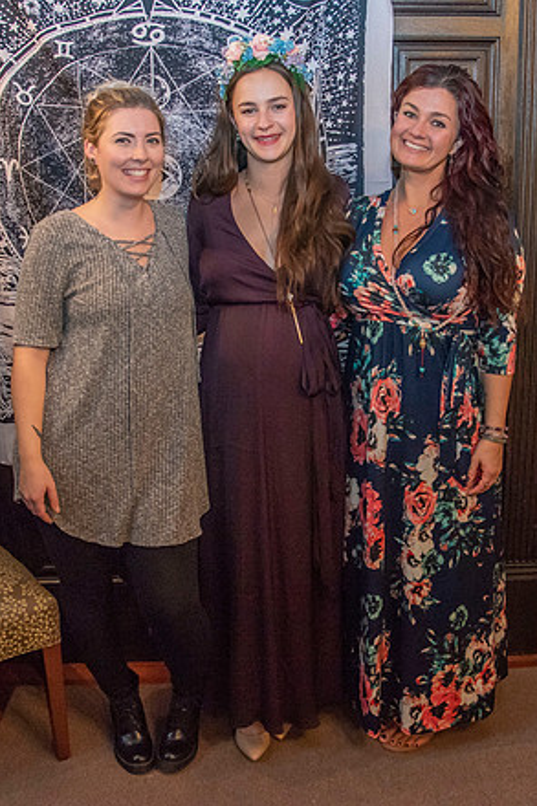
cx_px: 285
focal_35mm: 39
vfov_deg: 49.5
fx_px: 873
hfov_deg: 34.2
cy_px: 378
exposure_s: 1/200
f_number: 4
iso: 3200
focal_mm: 24
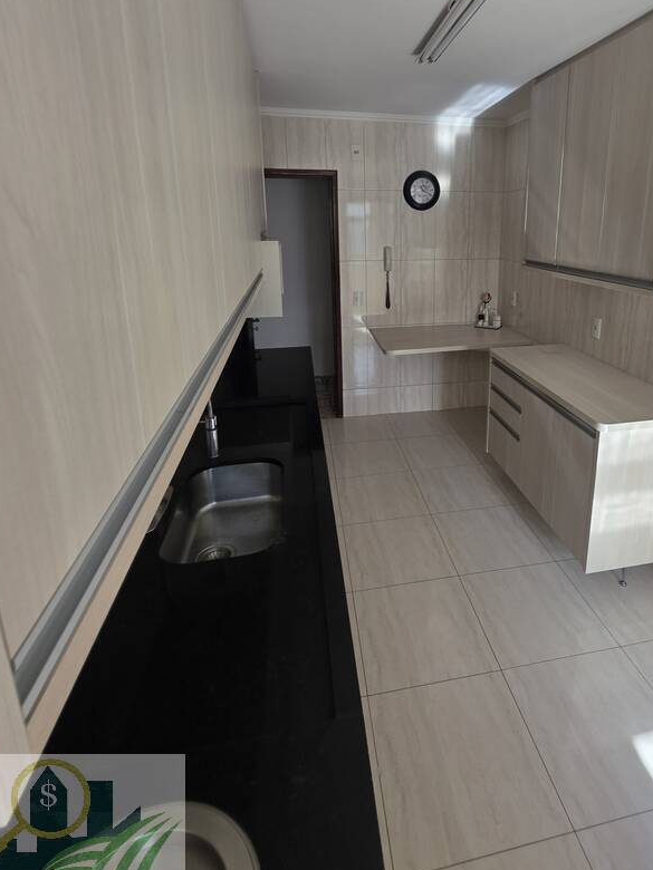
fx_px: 453
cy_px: 337
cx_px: 401
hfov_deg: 70.6
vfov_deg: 86.4
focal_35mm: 18
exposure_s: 1/120
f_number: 1.9
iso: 32
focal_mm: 2.2
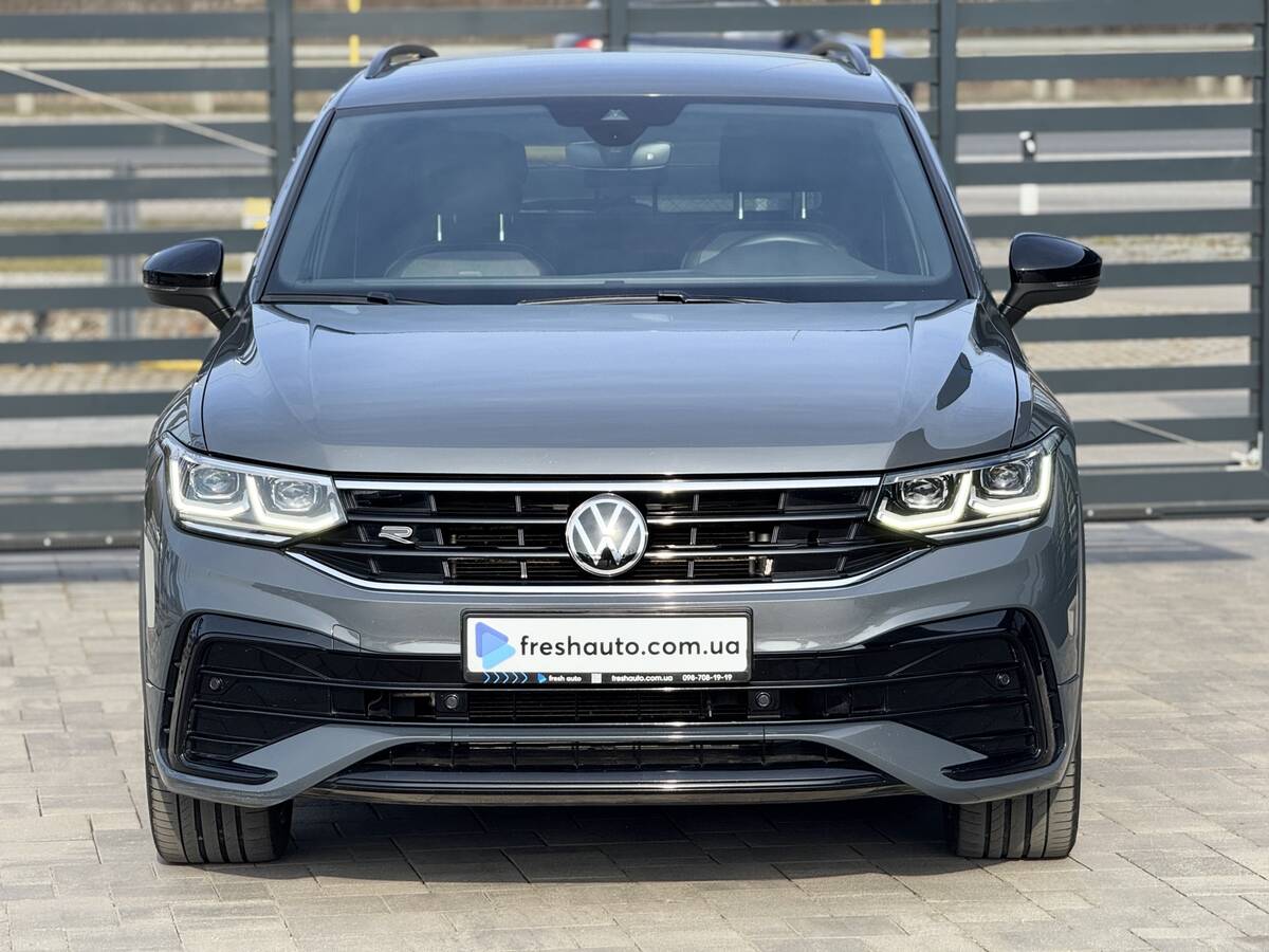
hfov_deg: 16.4
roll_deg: +0.8
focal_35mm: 120
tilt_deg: -5.8
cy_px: 476
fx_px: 4399
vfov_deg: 12.3
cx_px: 634
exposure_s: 1/728
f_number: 2.8
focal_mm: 15.66
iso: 50
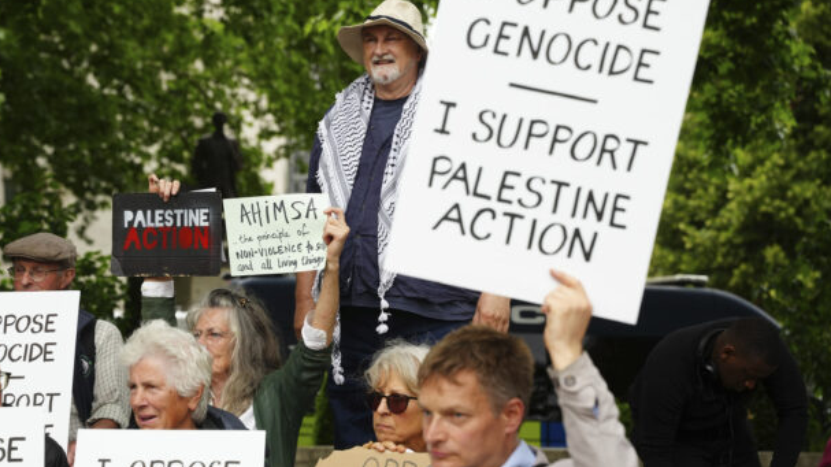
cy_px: 244
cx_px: 341
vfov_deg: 13.9
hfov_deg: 24.4
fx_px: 1916
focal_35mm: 87
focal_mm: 70
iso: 500
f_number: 4
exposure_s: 1/1000
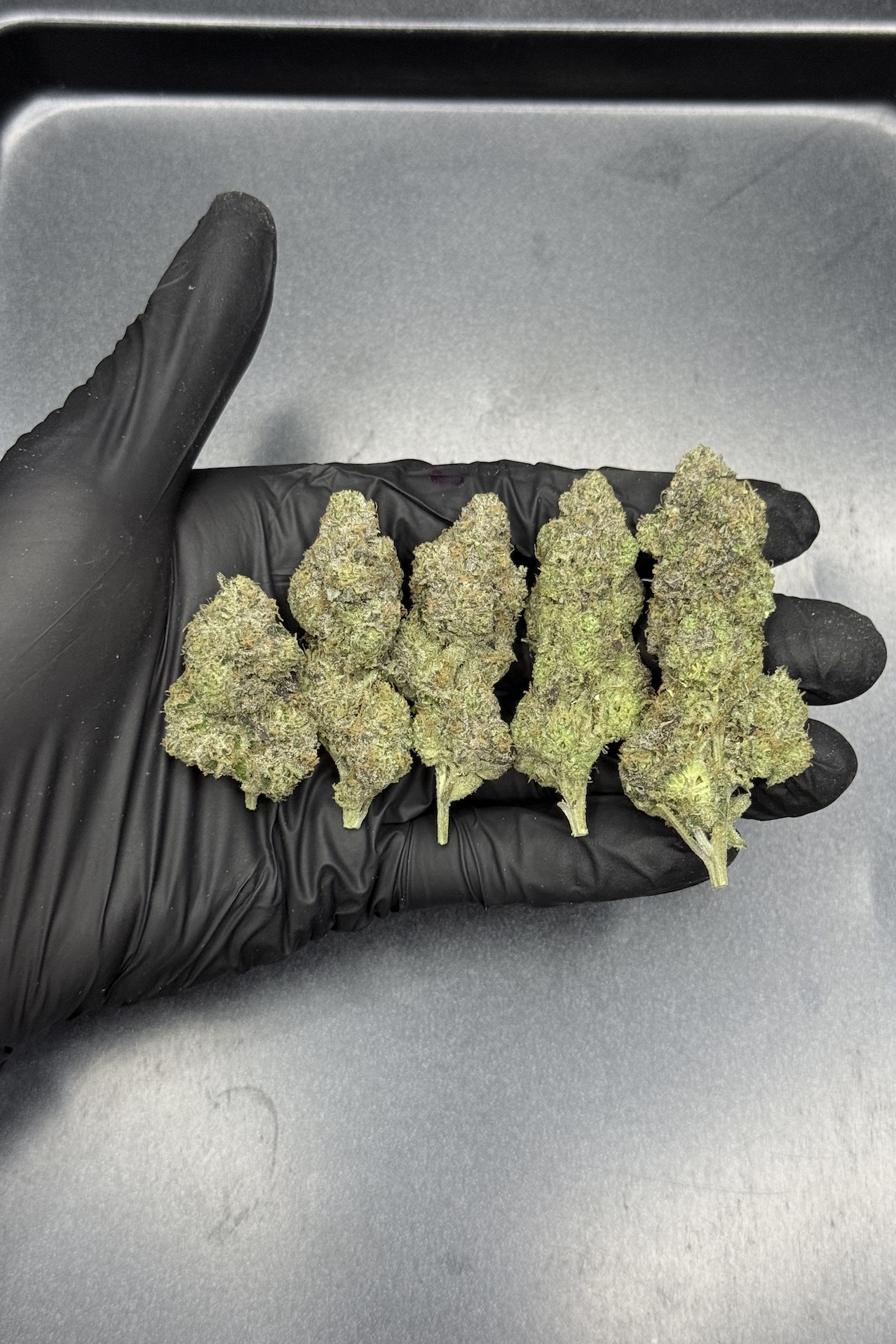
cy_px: 672
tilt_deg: -76.8
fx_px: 1867
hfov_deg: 27.0
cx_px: 482
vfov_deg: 39.6
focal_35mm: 50
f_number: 1.78
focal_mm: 6.76
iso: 125
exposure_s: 1/60
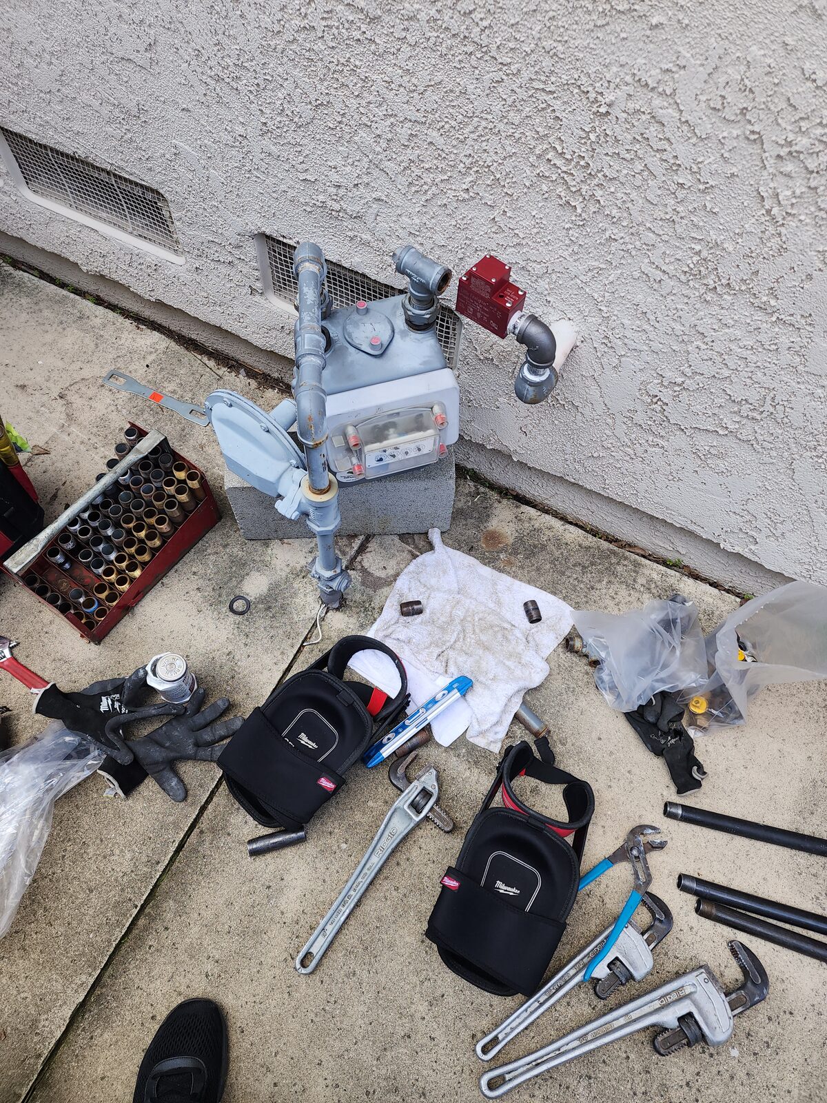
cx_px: 414
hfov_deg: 58.9
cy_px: 552
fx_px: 733
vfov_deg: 73.9
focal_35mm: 23
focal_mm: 6.4
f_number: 1.8
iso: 12
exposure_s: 1/123
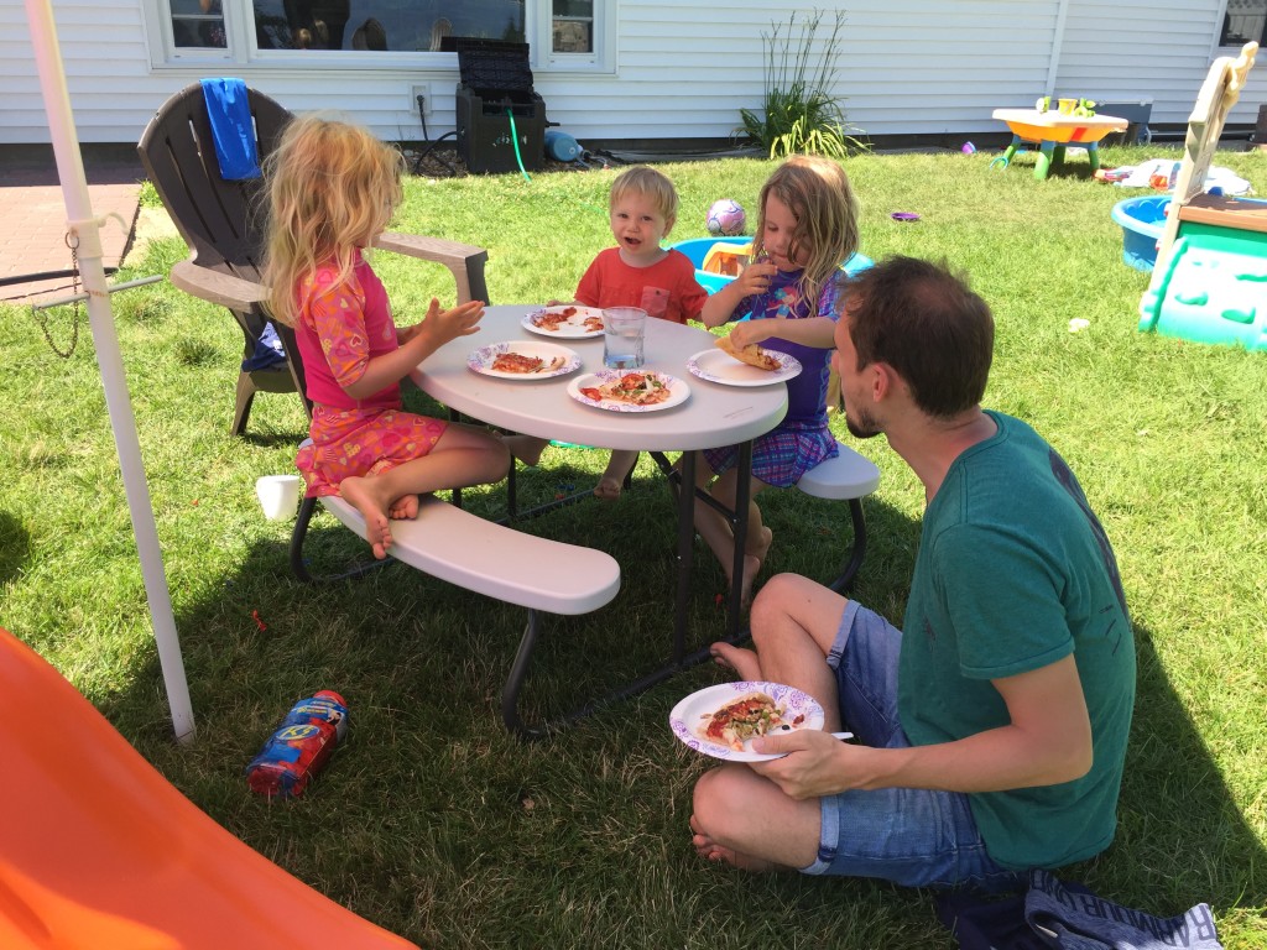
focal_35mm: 29
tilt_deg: -23.8
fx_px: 1061
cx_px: 634
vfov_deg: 48.2
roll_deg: -2.1
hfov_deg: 61.7
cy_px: 475
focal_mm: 4.15
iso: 32
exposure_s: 1/520
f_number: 2.2
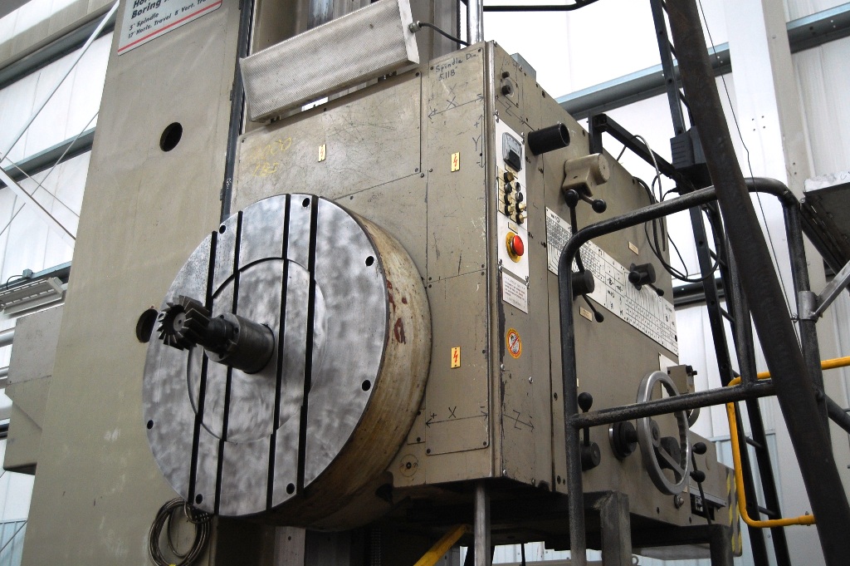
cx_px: 425
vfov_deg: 34.2
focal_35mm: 39
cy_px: 283
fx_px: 920
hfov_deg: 49.6
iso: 640
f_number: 4.2
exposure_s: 1/30
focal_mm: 26
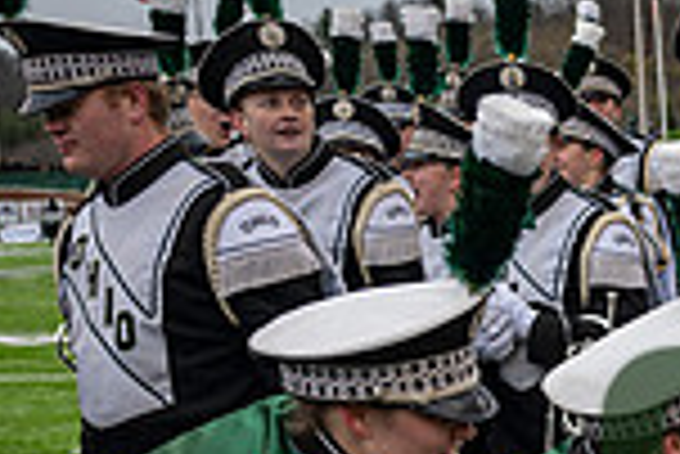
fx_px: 1739
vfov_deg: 14.4
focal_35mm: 92
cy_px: 560
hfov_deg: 19.9
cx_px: 941
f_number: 2.8
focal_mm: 24
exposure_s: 1/500
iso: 100
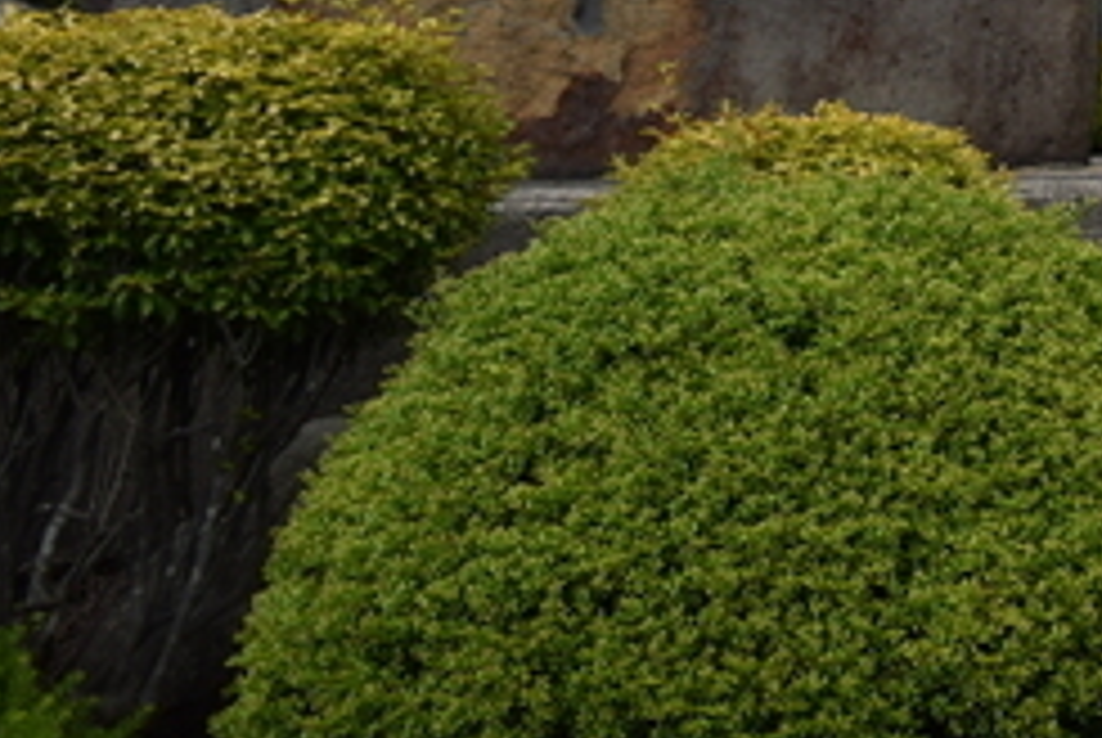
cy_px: -441
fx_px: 2697
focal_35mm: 88
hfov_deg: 19.8
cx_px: 1682
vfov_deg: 14.3
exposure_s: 1/1250
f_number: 3.5
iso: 100
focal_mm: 18
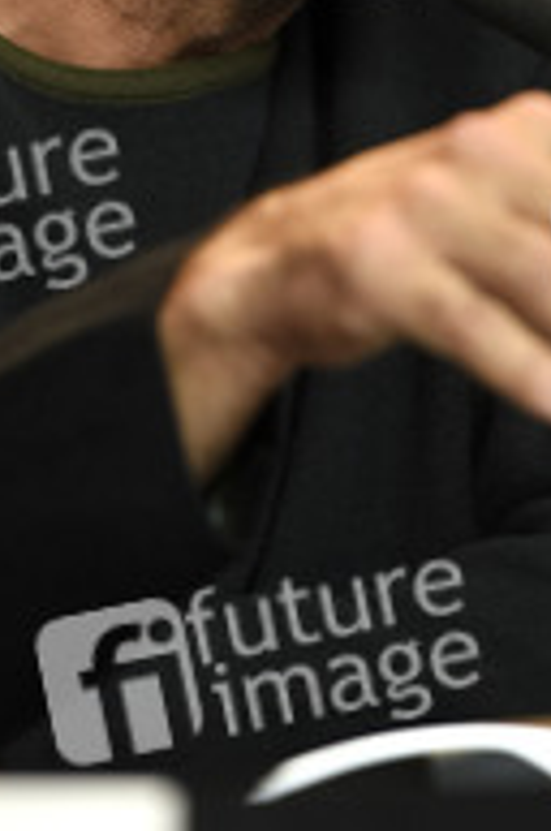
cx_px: 383
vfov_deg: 3.6
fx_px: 13248
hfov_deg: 2.4
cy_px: 17
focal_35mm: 575
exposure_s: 1/320
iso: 640
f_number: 2.8
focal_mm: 185
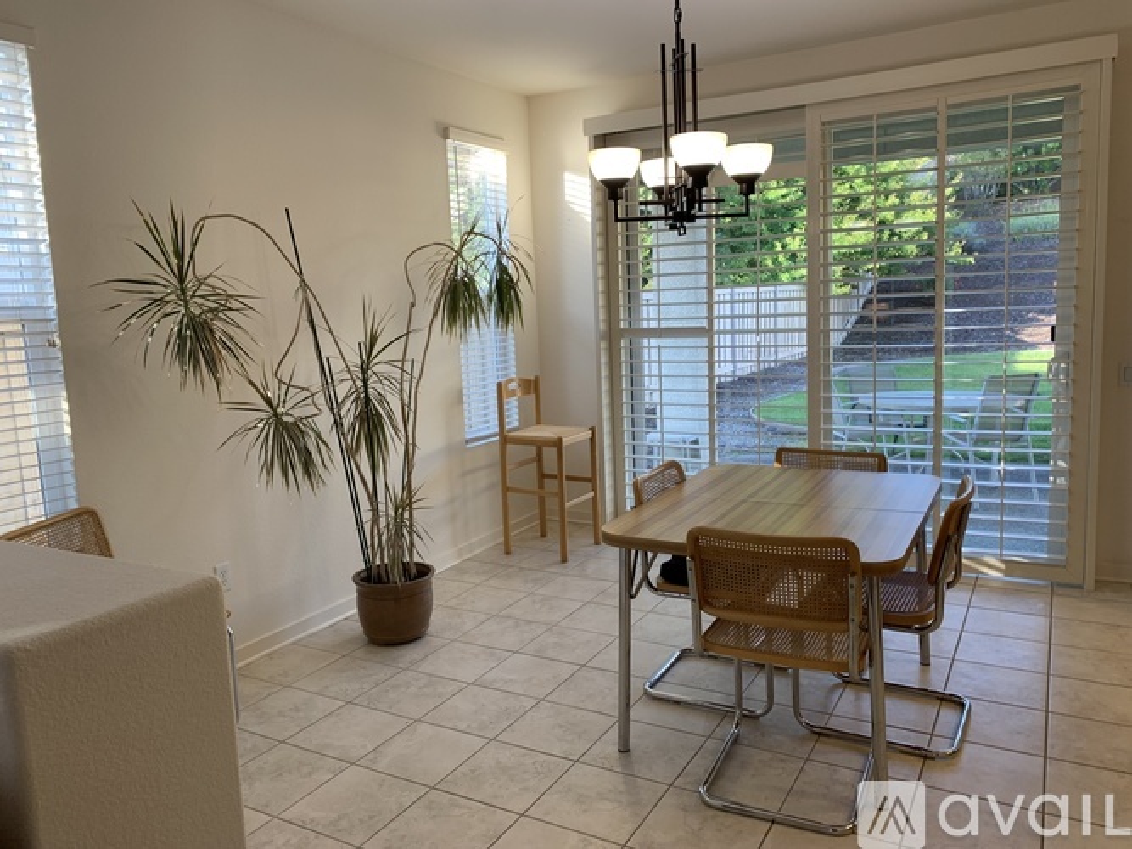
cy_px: 424
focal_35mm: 26
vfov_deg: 53.0
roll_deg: +1.7
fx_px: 850
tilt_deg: -7.7
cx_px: 566
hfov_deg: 67.3
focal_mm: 4.25
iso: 64
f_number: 1.8
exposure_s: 1/60
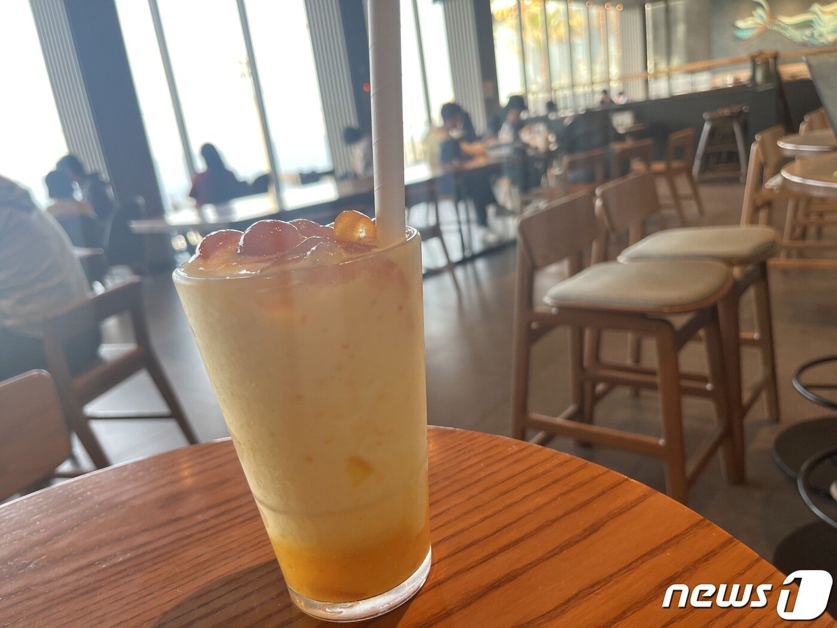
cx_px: 418
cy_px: 314
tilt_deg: -16.6
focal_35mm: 26
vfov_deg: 53.1
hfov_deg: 67.3
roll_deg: +8.4
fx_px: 629
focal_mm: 5.1
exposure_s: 1/120
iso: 64
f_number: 1.6
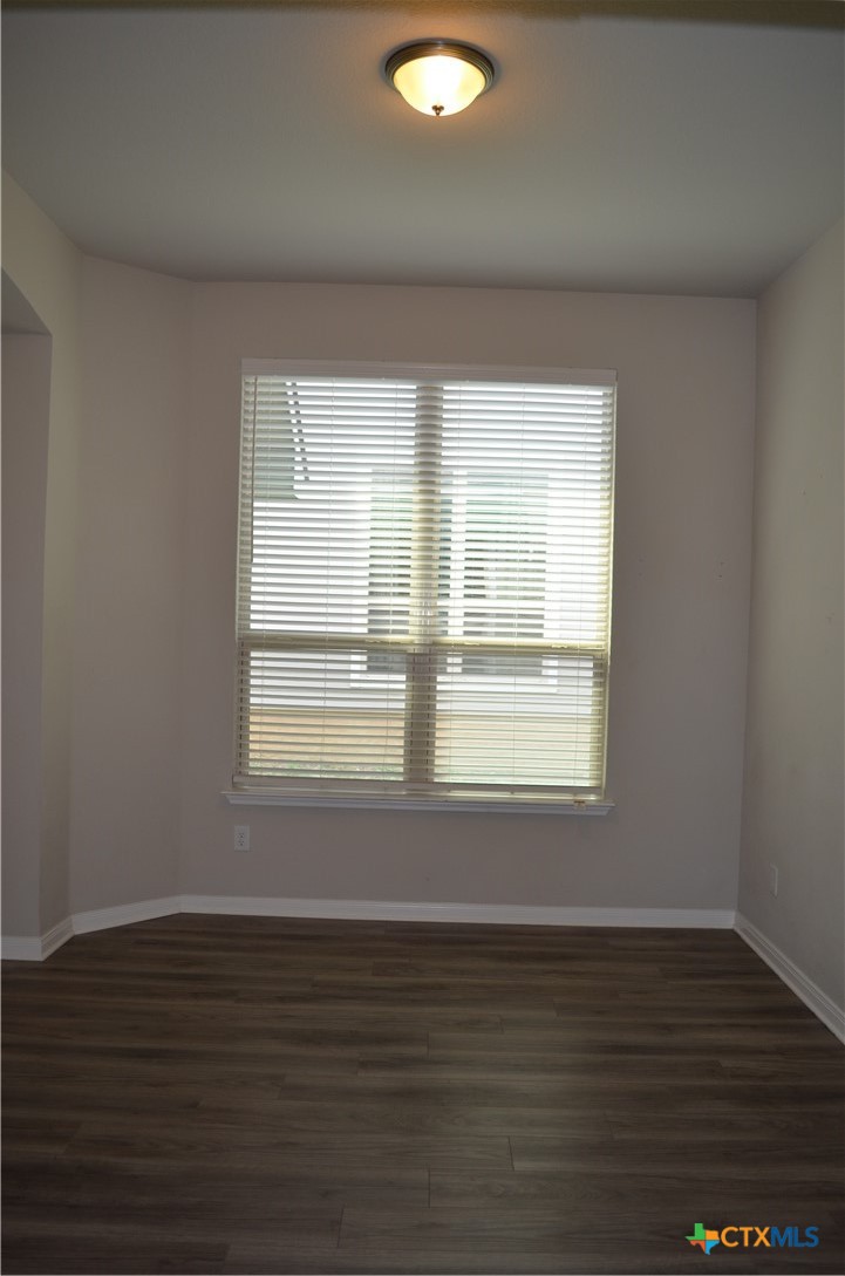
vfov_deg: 67.5
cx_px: 422
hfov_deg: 47.7
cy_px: 638
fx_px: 955
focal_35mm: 27
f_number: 3.5
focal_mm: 18
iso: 220
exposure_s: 1/125
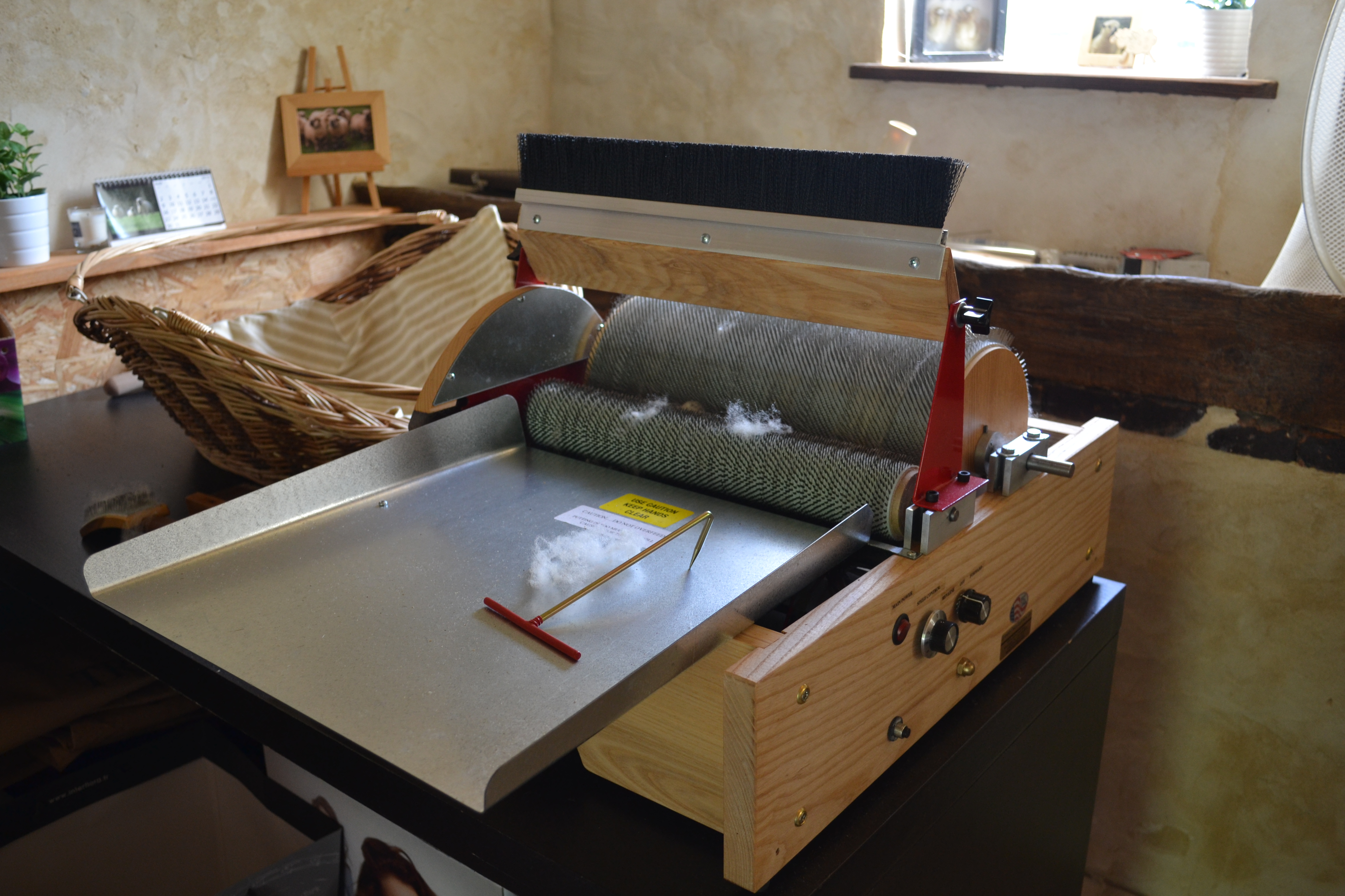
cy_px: 448
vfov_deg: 40.0
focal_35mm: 33
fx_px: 1233
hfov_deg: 57.2
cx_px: 672
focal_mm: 22
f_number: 3.8
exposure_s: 1/60
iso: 400
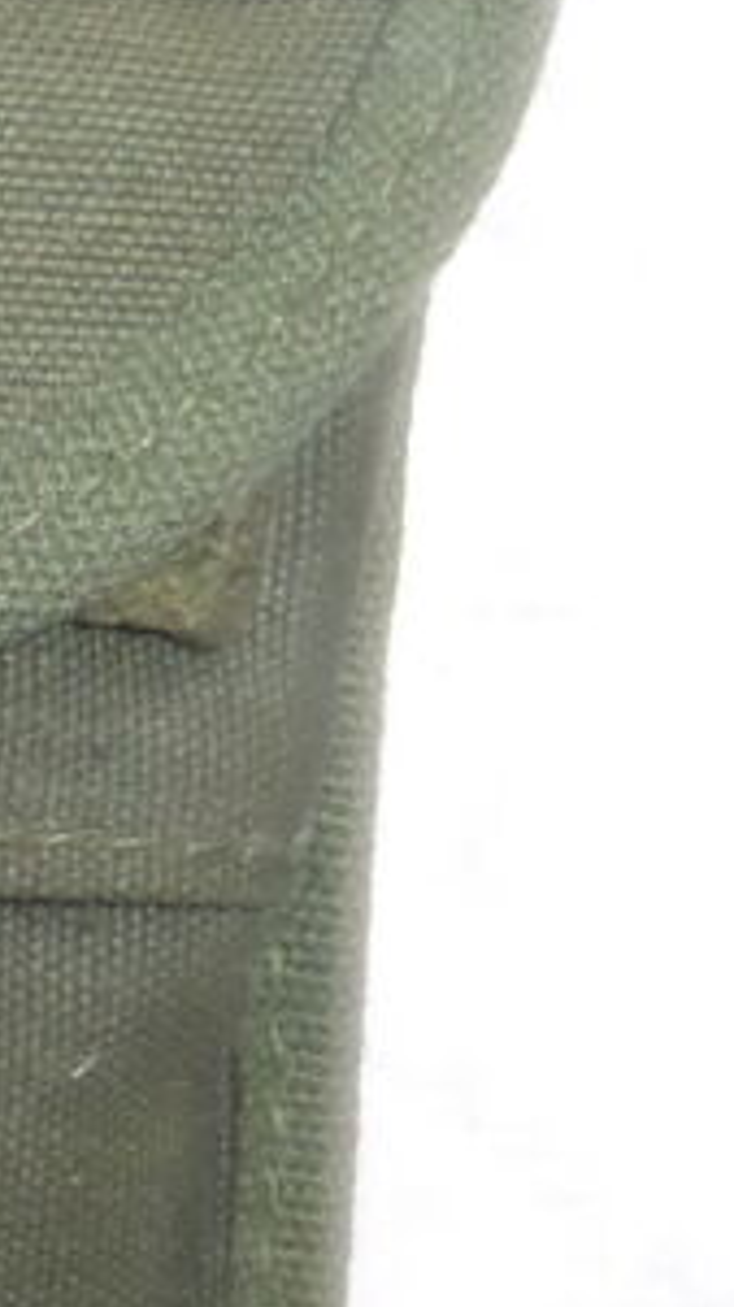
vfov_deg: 24.4
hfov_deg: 12.4
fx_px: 3014
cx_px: -704
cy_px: 452
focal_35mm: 87
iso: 250
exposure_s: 1/60
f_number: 3.3
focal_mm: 4.3
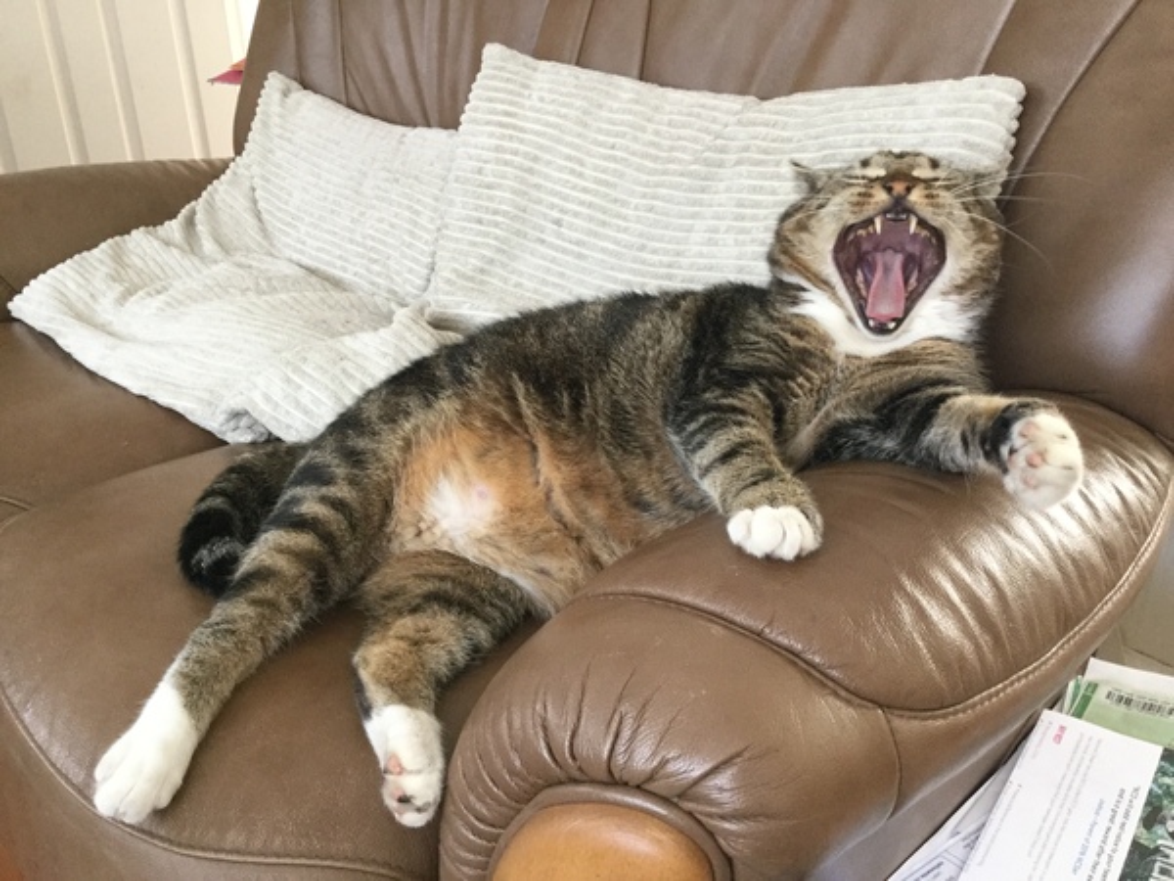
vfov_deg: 45.4
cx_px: 587
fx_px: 1051
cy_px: 440
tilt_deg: -25.6
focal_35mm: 31
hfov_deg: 58.4
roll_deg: +1.3
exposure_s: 1/33
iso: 160
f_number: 2.4
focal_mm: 3.3
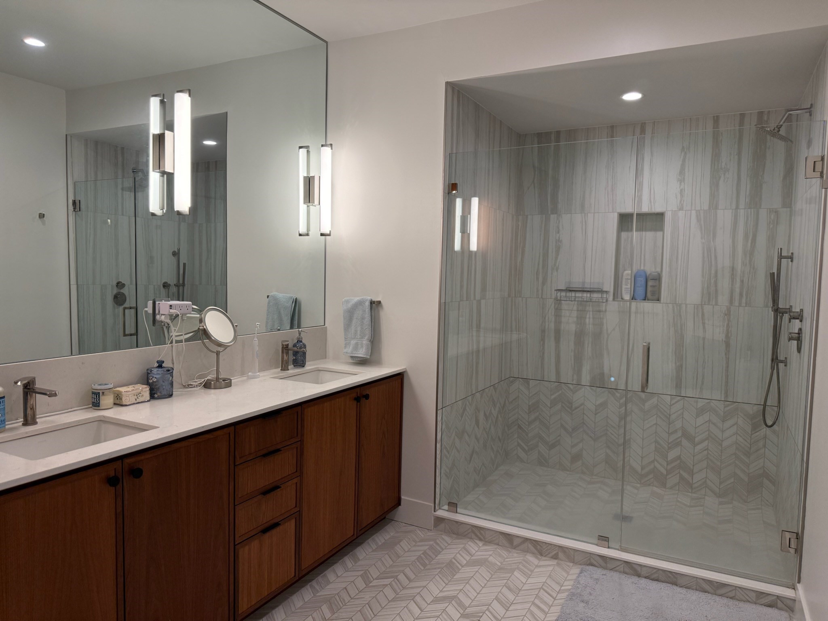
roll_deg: -1.1
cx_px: 414
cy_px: 310
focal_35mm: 24
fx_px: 574
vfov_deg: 56.8
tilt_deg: -3.3
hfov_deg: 71.6
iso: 160
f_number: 1.78
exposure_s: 1/232
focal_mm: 6.76
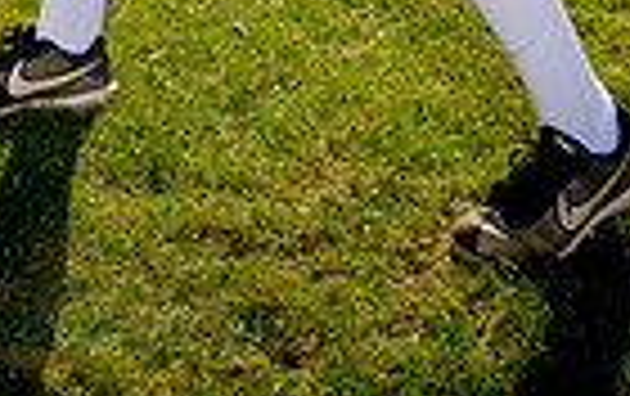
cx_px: 243
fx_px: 1685
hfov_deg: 21.1
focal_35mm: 98
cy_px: -572
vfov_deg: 11.1
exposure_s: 1/250
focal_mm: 30
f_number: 7.1
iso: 100
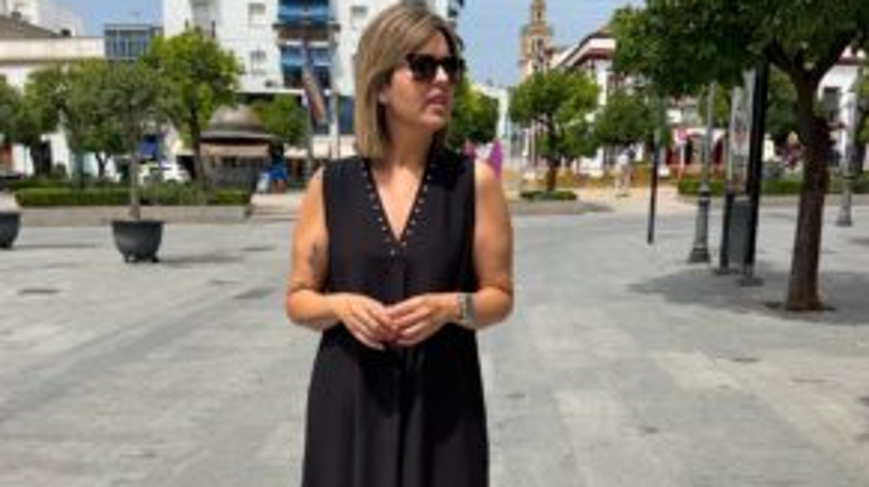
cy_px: 347
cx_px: 424
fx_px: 829
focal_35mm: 36
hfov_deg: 55.3
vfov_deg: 32.3
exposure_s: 1/5714
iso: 80
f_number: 1.78
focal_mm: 6.76
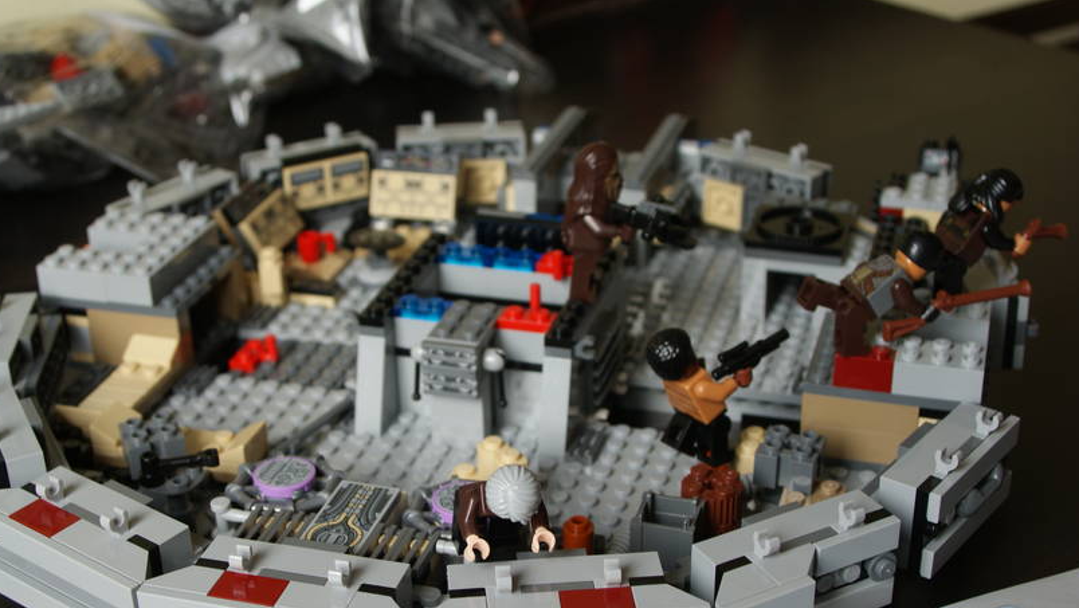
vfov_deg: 19.5
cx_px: 499
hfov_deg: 34.0
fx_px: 1763
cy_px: 369
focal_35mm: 62
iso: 100
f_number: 8
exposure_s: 1/4
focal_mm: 35
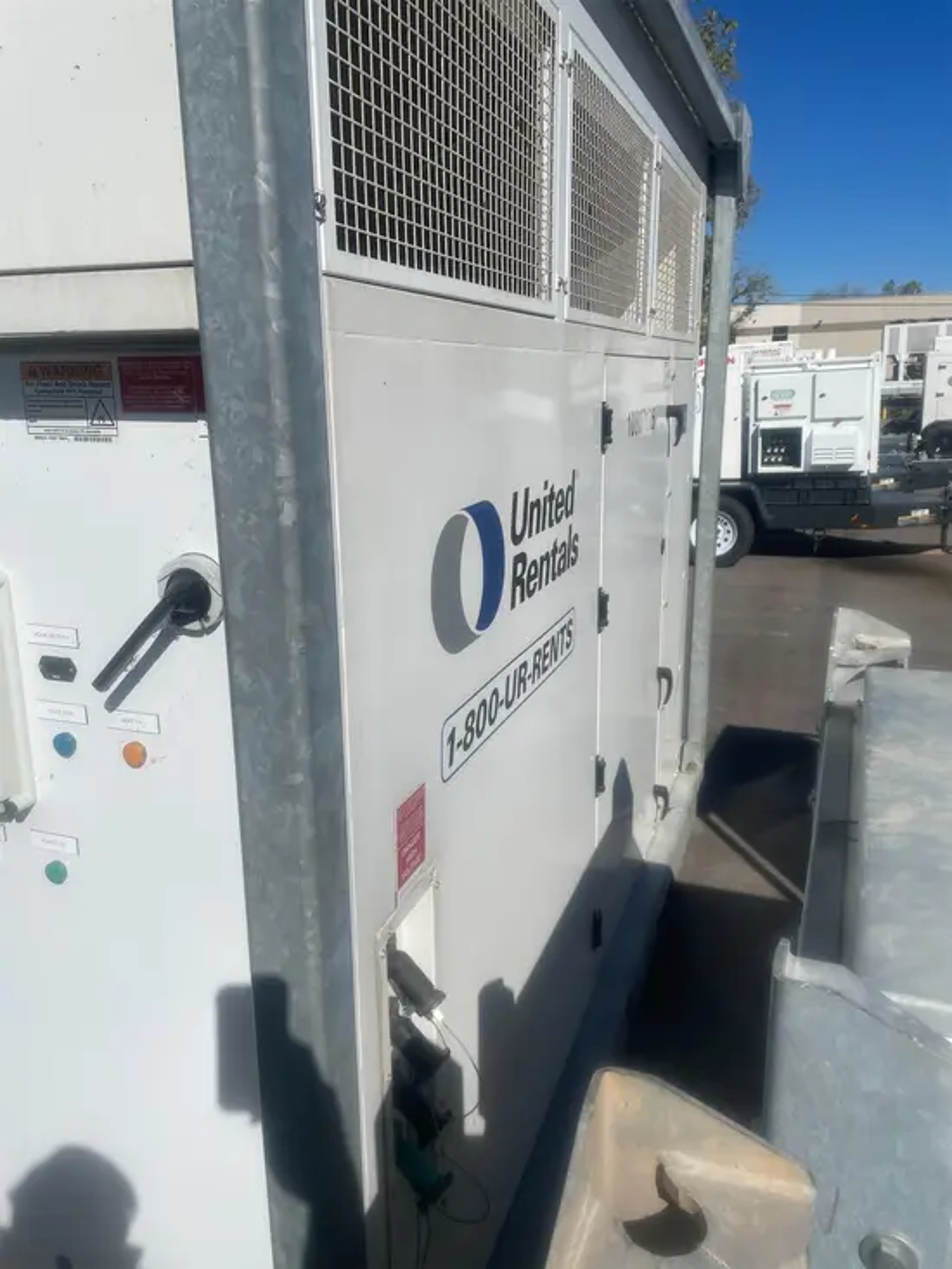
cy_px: 634
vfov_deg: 67.3
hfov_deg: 53.1
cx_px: 476
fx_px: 953
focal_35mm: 26
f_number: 1.6
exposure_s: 1/9804
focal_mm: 4.2
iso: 32
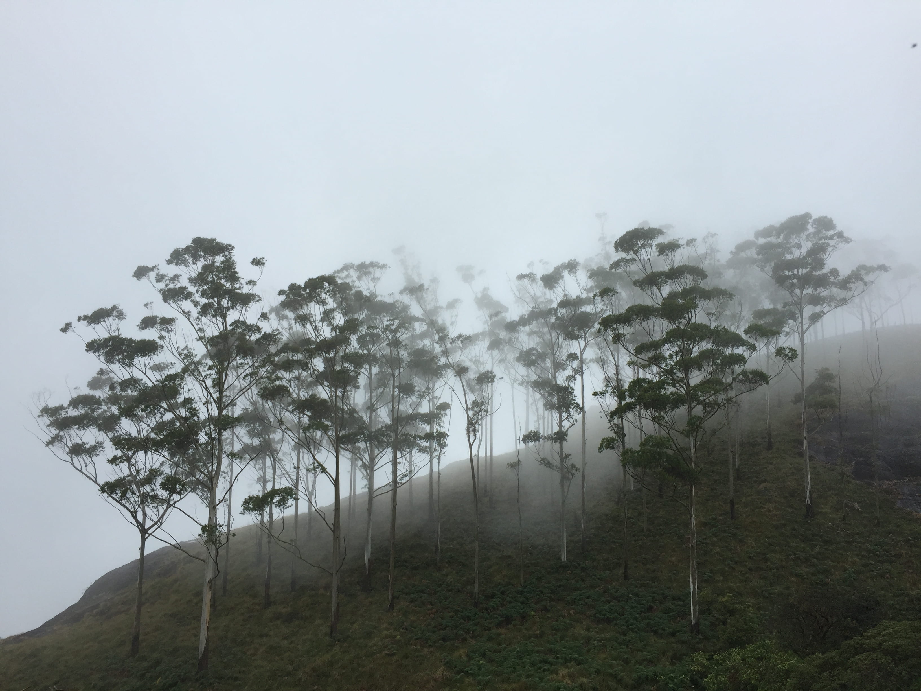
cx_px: 460
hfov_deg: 61.7
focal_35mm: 29
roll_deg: -2.6
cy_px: 346
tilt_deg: +7.7
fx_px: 772
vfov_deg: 48.2
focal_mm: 4.15
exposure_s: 1/964
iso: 32
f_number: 2.2
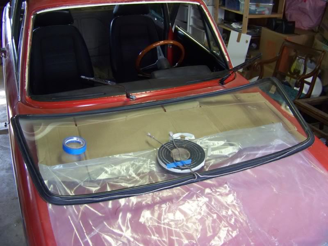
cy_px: 123
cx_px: 164
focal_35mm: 36
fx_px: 341
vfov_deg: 39.7
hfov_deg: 51.4
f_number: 2.8
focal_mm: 5.9
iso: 200
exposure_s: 1/30
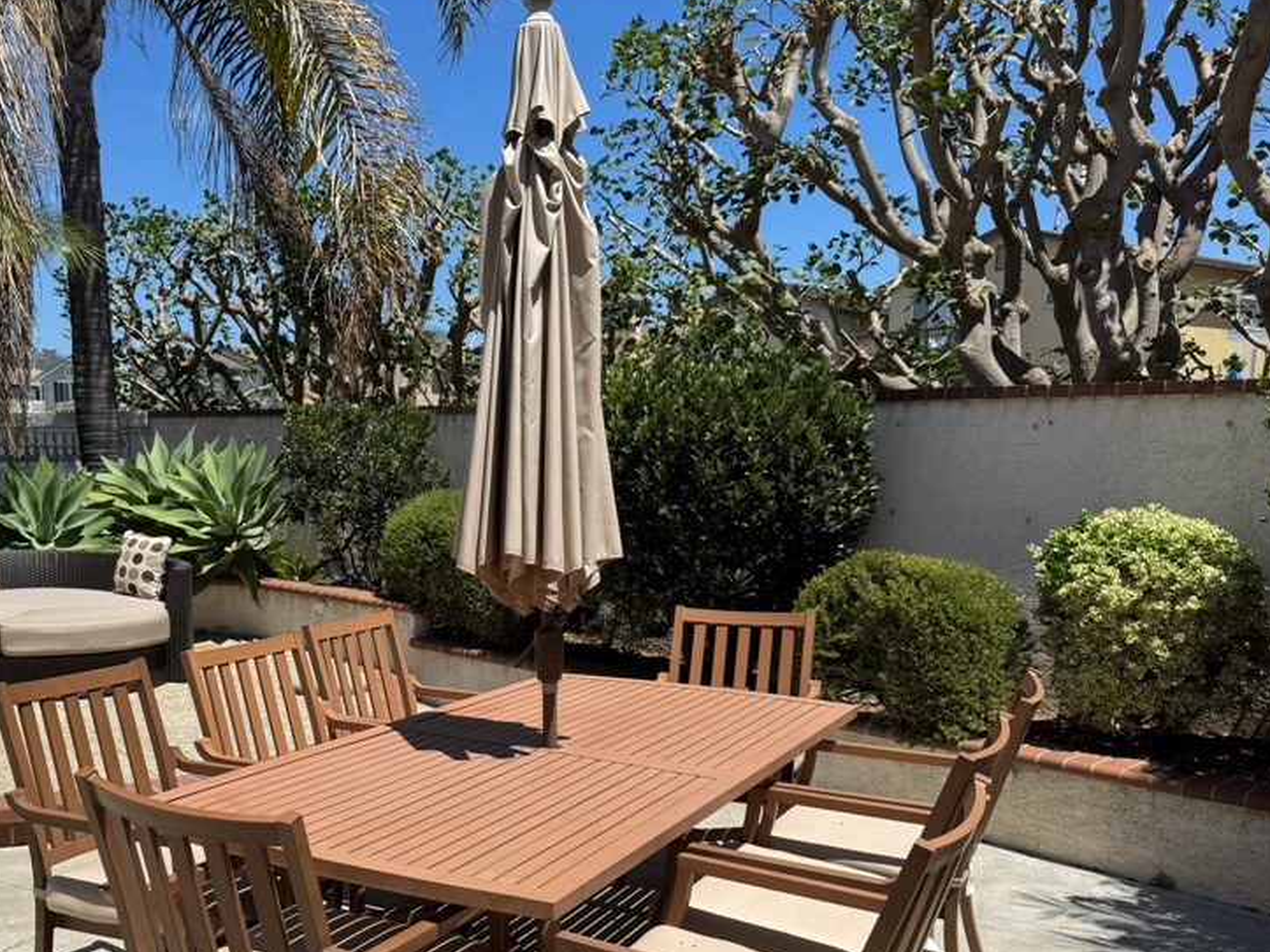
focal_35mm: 34
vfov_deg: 41.1
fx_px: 1247
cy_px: 652
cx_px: 464
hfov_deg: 53.3
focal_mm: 6.76
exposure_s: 1/5348
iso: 80
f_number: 1.78
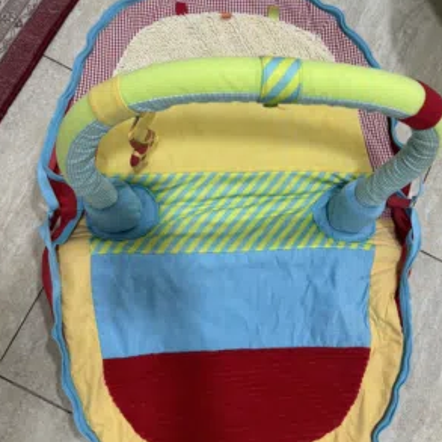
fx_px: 419
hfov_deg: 55.6
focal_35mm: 29
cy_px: 238
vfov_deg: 55.6
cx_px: 222
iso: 160
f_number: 1.78
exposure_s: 1/50
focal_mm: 6.76
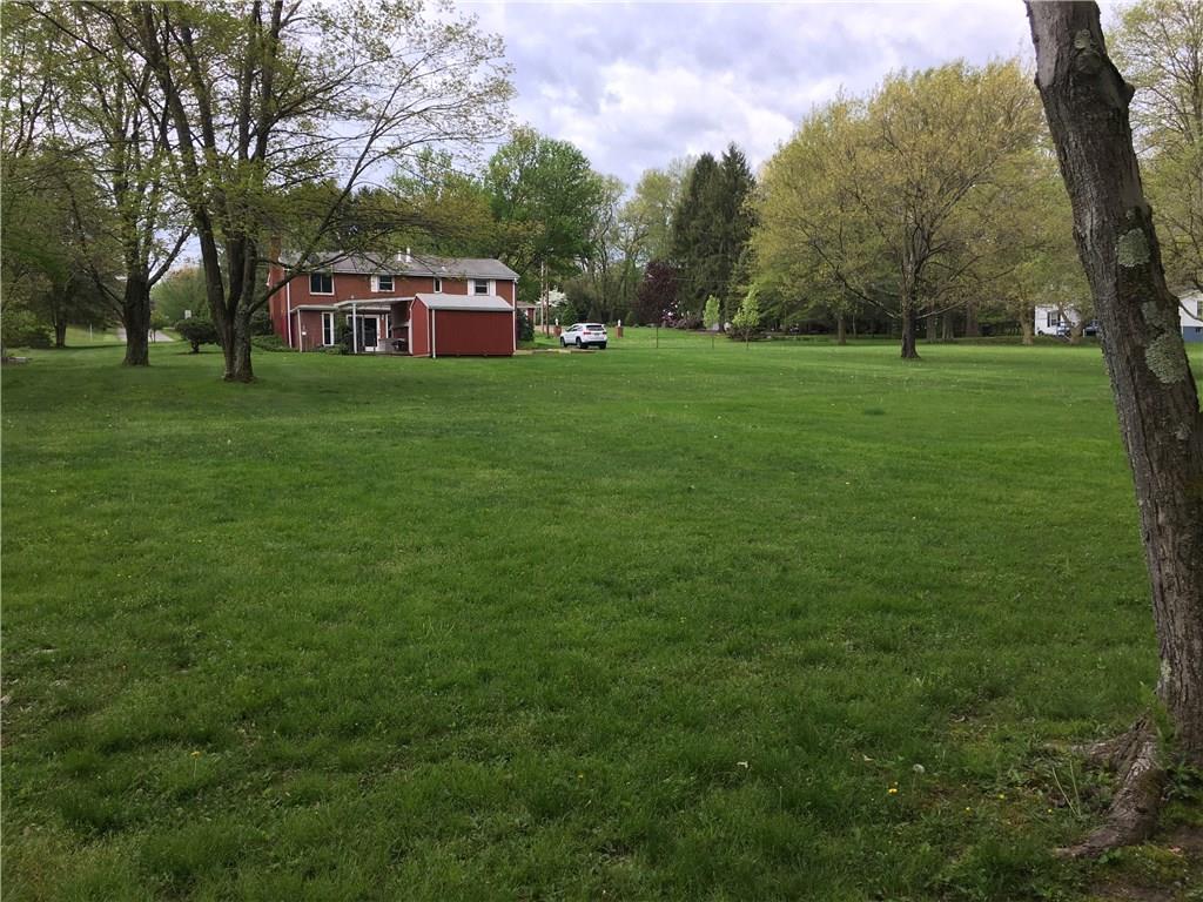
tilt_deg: -1.8
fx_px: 1008
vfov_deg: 48.2
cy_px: 451
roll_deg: +0.9
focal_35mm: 29
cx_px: 602
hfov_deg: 61.7
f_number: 2.2
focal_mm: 4.15
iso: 25
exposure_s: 1/161
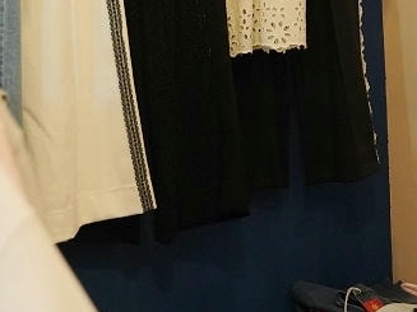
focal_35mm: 106
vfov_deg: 13.2
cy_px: -160
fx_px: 1276
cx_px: 213
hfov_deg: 18.6
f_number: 2.8
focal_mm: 30
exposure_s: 1/160
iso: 3200
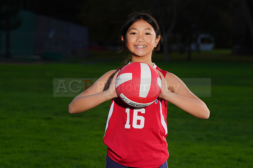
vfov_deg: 7.4
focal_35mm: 185
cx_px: 126
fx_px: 1300
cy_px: 84
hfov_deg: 11.1
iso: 200
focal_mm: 185
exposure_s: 1/250
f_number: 10
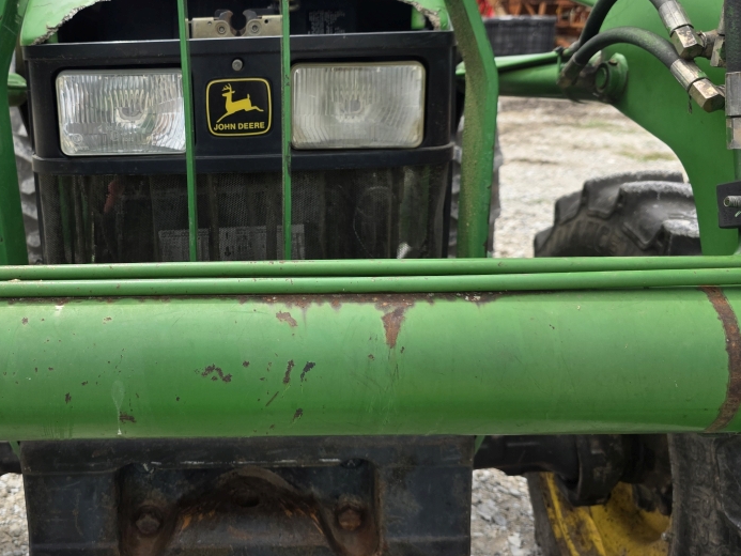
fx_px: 728
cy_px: 207
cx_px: 230
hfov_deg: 52.6
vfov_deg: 41.5
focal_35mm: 34
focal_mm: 6.3
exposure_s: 1/3446
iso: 80
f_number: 1.7
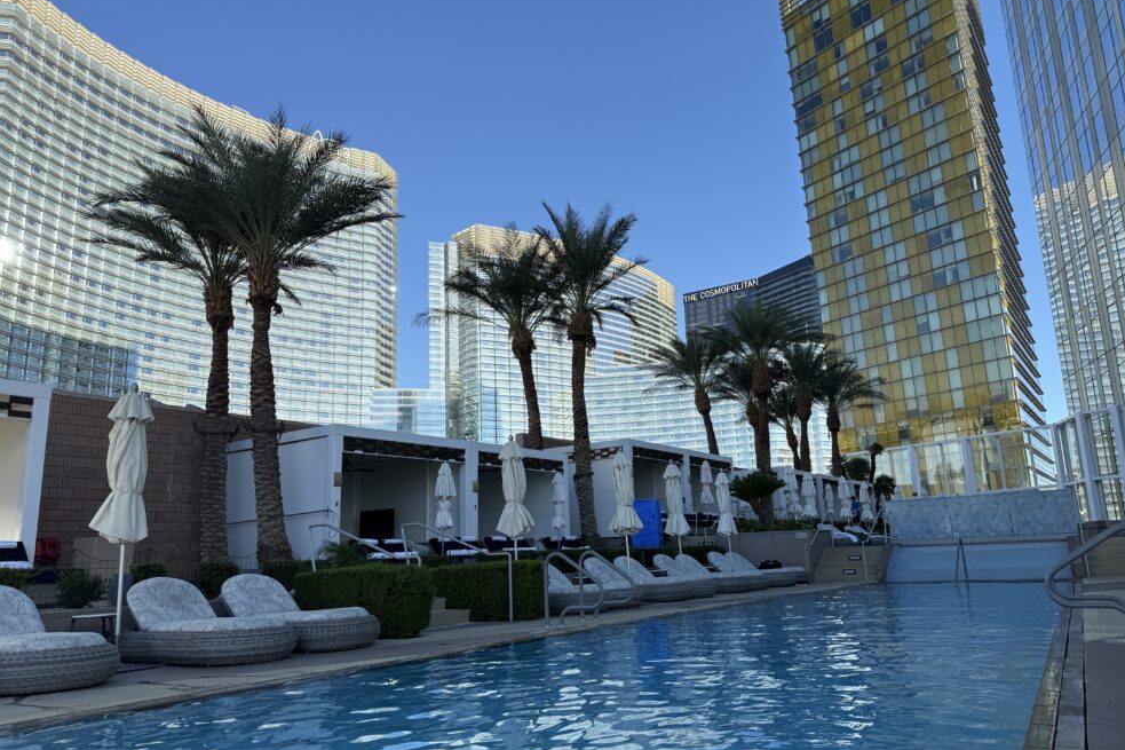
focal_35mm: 26
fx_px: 812
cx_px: 585
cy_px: 377
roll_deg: +2.0
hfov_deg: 69.4
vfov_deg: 49.5
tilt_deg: +12.7
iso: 80
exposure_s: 1/2370
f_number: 1.78
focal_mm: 6.76
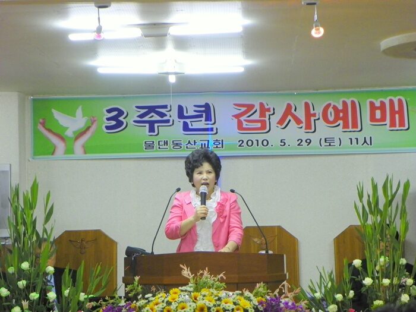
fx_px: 1298
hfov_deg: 18.2
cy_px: 156
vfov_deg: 13.7
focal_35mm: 108
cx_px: 208
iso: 200
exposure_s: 1/50
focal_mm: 19.2
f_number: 4
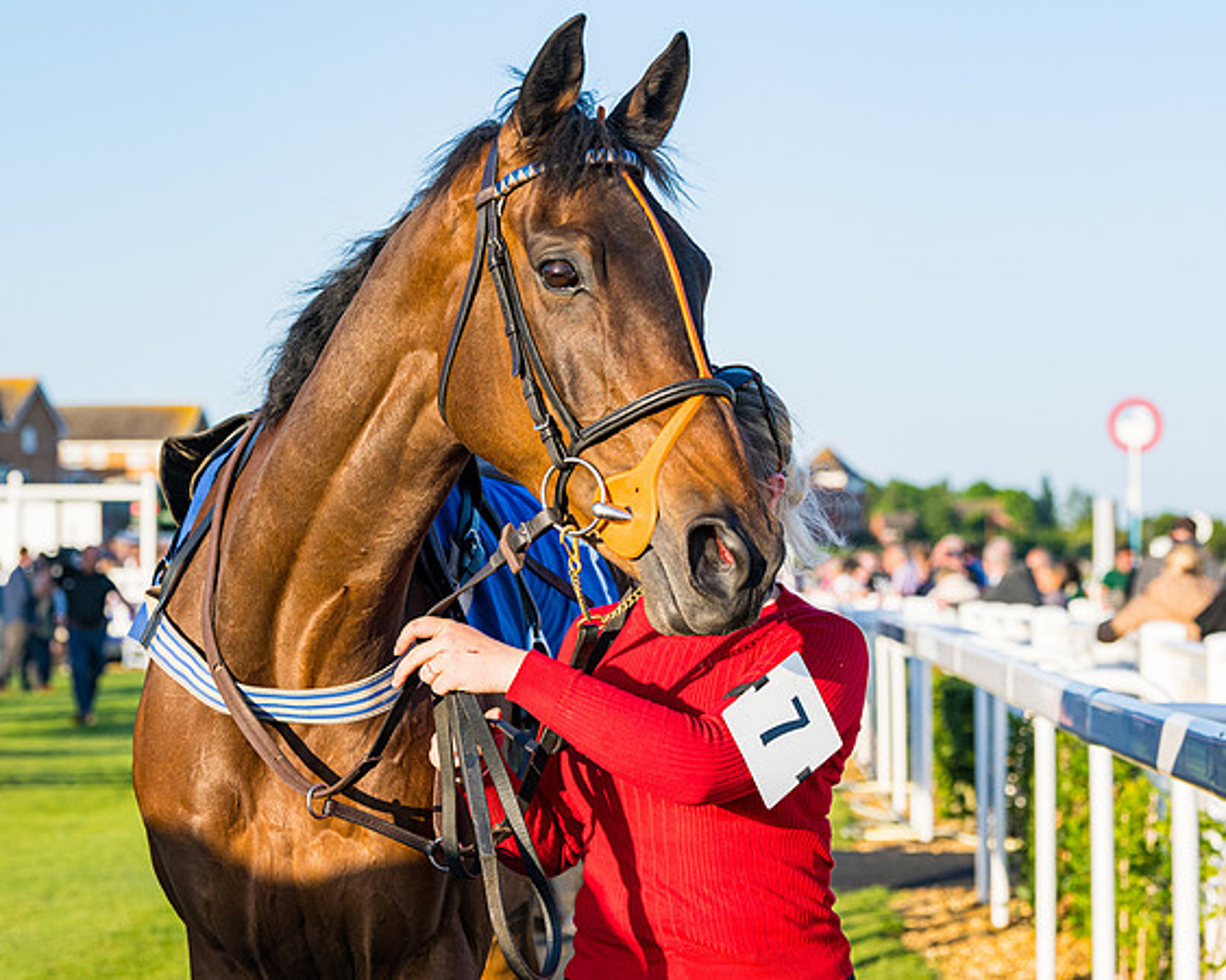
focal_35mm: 108
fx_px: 3930
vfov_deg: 14.2
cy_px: 622
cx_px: 758
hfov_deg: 17.7
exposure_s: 1/800
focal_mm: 75
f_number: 5
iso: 200
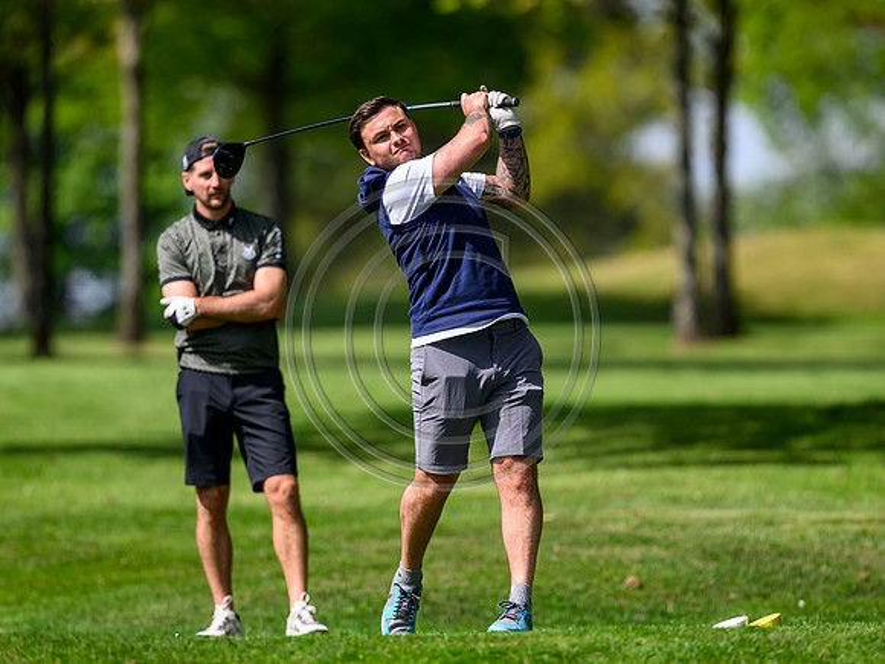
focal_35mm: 486
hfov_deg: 4.1
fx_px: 12418
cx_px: 443
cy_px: 334
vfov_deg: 3.1
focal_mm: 400
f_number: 3.5
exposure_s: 1/5000
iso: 500
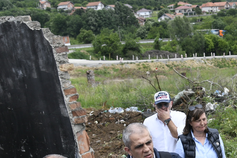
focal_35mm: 61
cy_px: 149
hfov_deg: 30.7
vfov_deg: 21.7
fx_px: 402
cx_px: 232
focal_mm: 24
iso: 200
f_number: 4
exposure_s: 1/1000
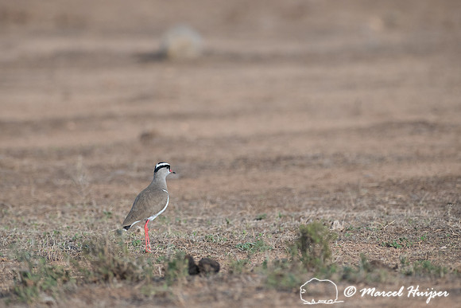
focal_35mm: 731
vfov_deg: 1.9
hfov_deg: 2.8
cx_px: 217
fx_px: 9366
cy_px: 134
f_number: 6.3
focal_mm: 600
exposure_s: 1/2500
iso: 800
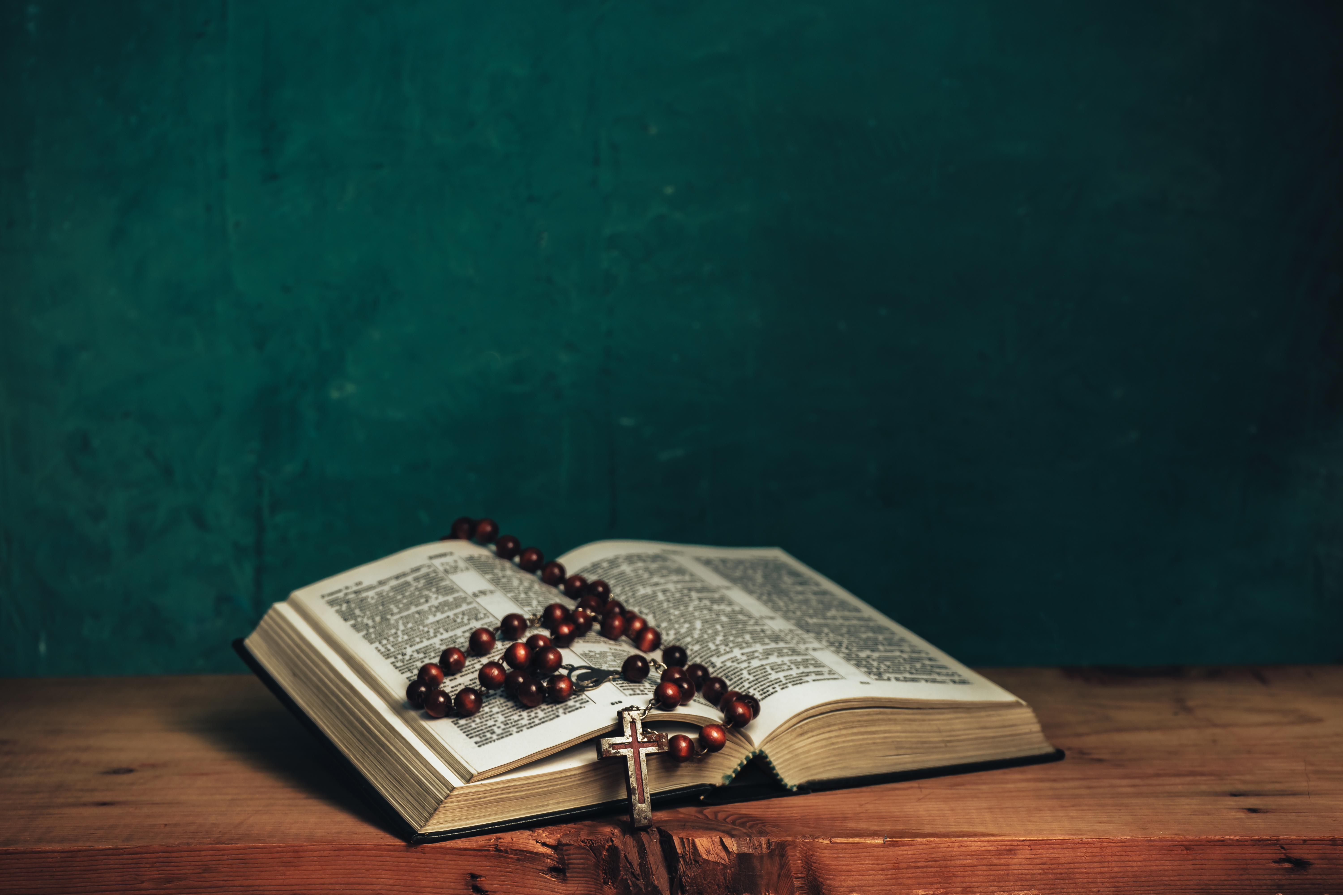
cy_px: 448
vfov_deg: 19.5
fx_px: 2611
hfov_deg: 28.8
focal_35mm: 70
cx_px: 672
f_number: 7.1
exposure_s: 1/50
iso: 100
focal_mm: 70
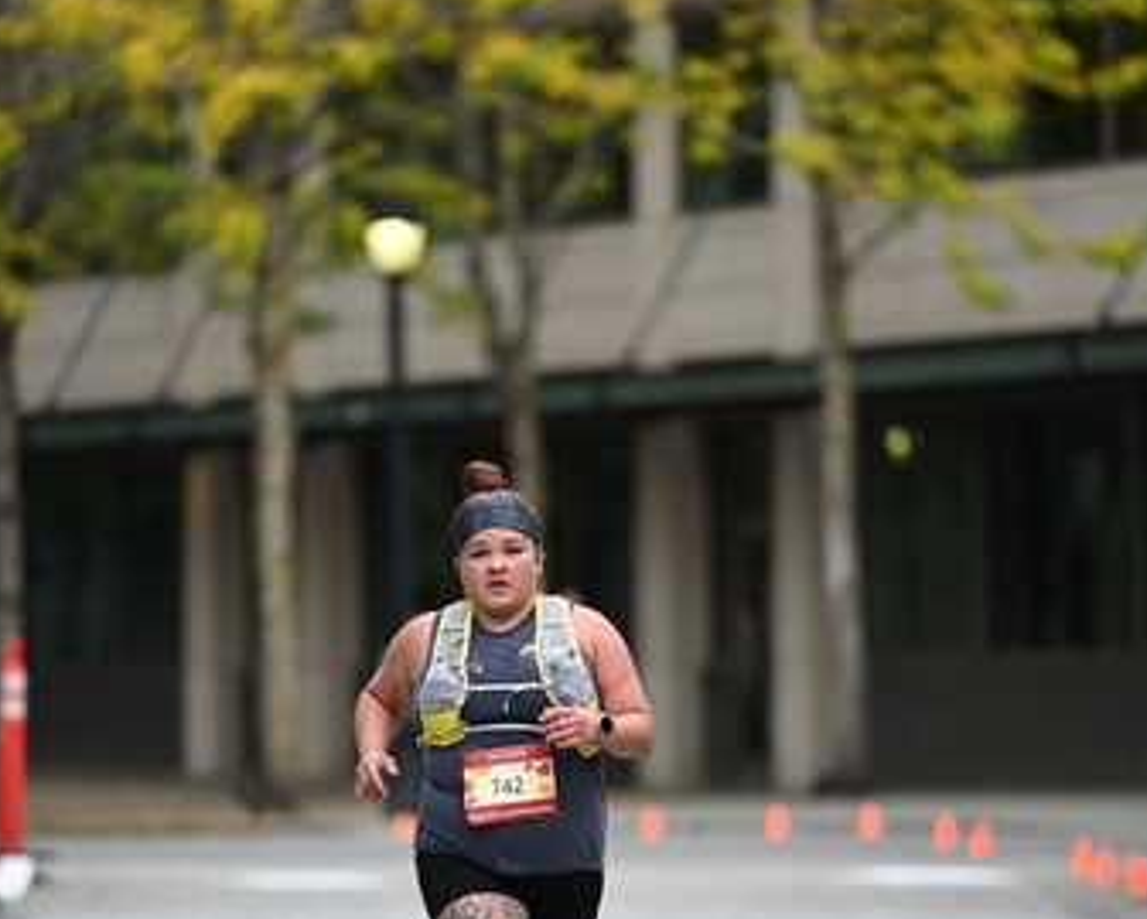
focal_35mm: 307
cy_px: 649
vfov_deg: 5.0
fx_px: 10425
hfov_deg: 6.3
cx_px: 572
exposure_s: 1/2500
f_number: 2.8
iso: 640
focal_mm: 200
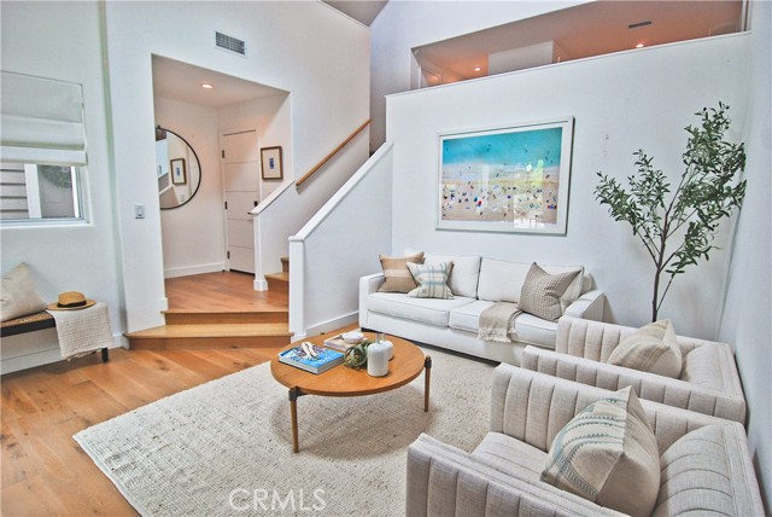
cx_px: 386
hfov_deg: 89.9
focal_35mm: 18
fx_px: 386
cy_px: 258
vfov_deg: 67.5
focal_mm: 12
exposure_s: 1/125
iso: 200
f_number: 4
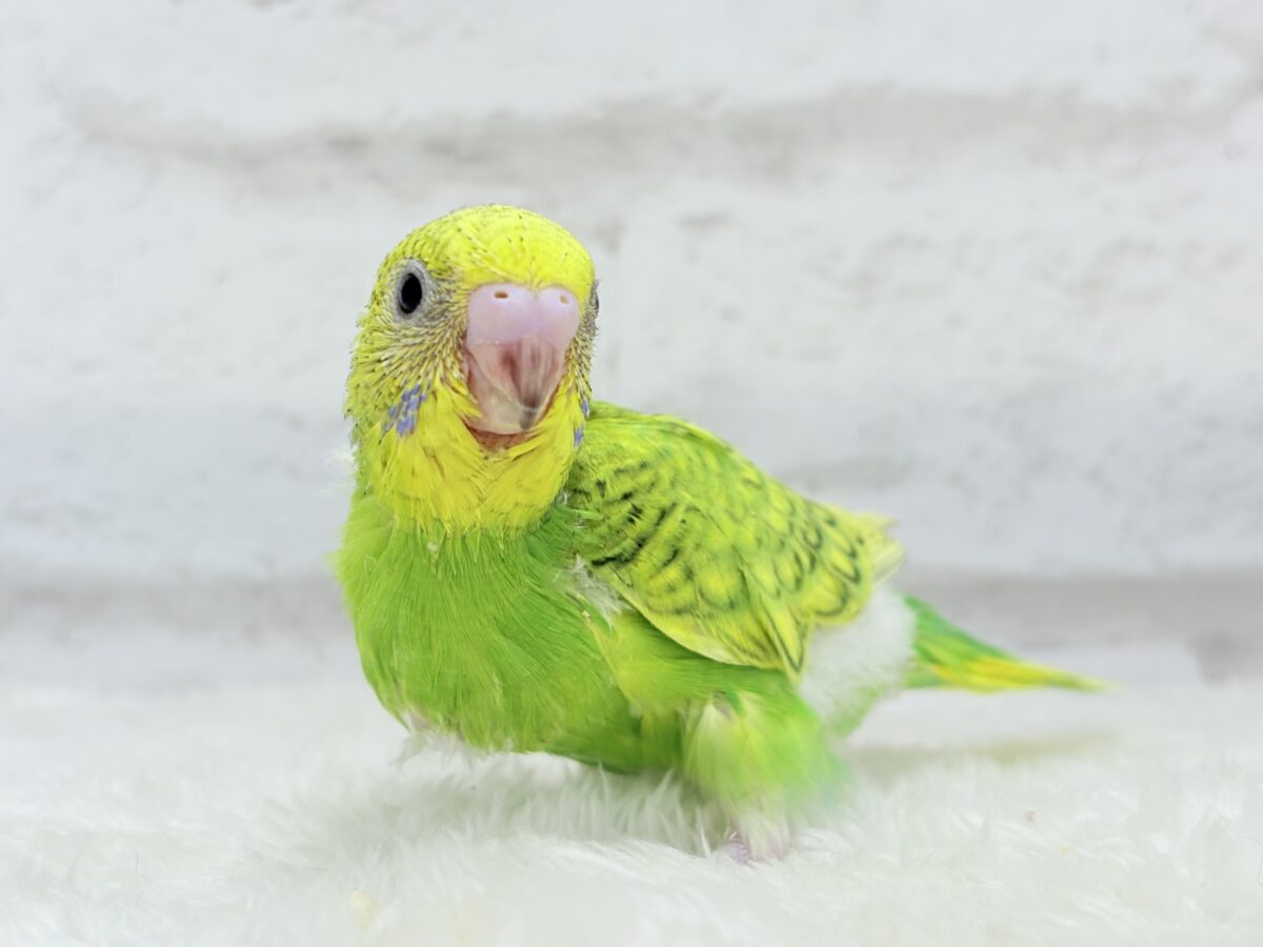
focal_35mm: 52
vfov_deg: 28.0
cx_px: 632
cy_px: 474
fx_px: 1897
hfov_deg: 36.8
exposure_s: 1/100
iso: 64
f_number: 1.6
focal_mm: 5.96
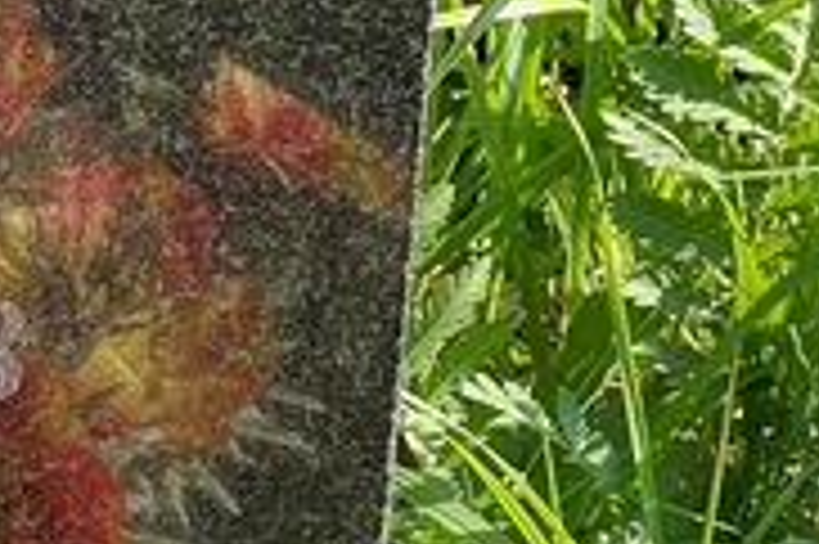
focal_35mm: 352
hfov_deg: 5.7
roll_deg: +0.9
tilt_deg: -33.5
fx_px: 8001
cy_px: -99
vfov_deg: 3.9
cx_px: -724
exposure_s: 1/121
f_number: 2.8
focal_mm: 9
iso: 32
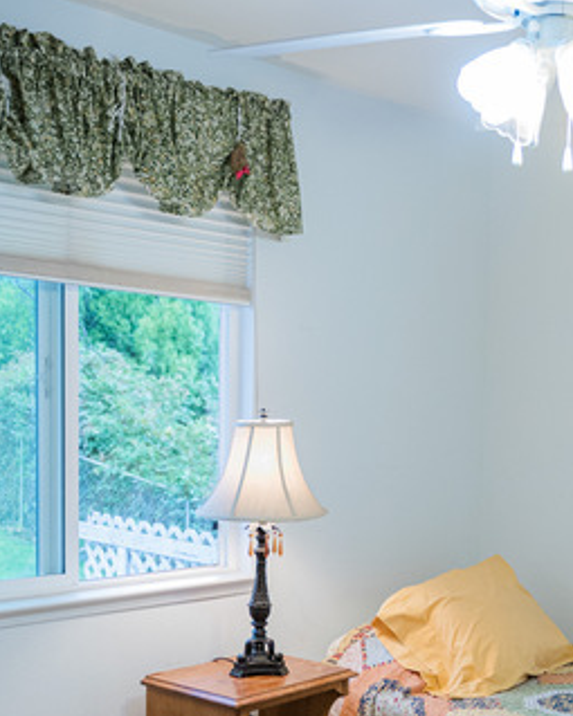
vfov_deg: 34.9
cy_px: 503
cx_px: 536
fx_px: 1124
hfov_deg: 27.4
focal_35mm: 53
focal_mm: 24
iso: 2500
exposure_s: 1/500
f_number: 2.8
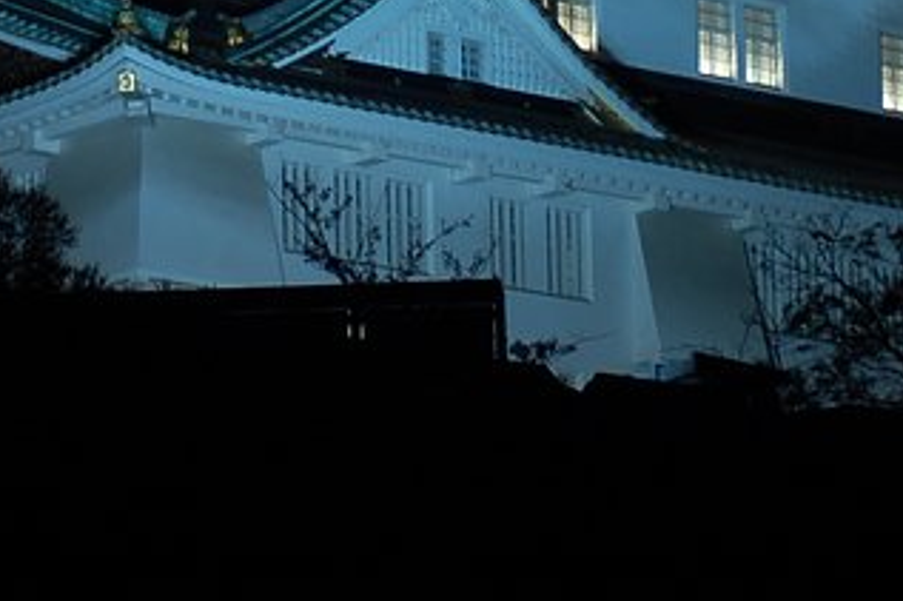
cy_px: -275
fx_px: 7044
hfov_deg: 7.3
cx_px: 242
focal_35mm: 281
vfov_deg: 4.9
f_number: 2.8
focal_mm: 58
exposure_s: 1/30
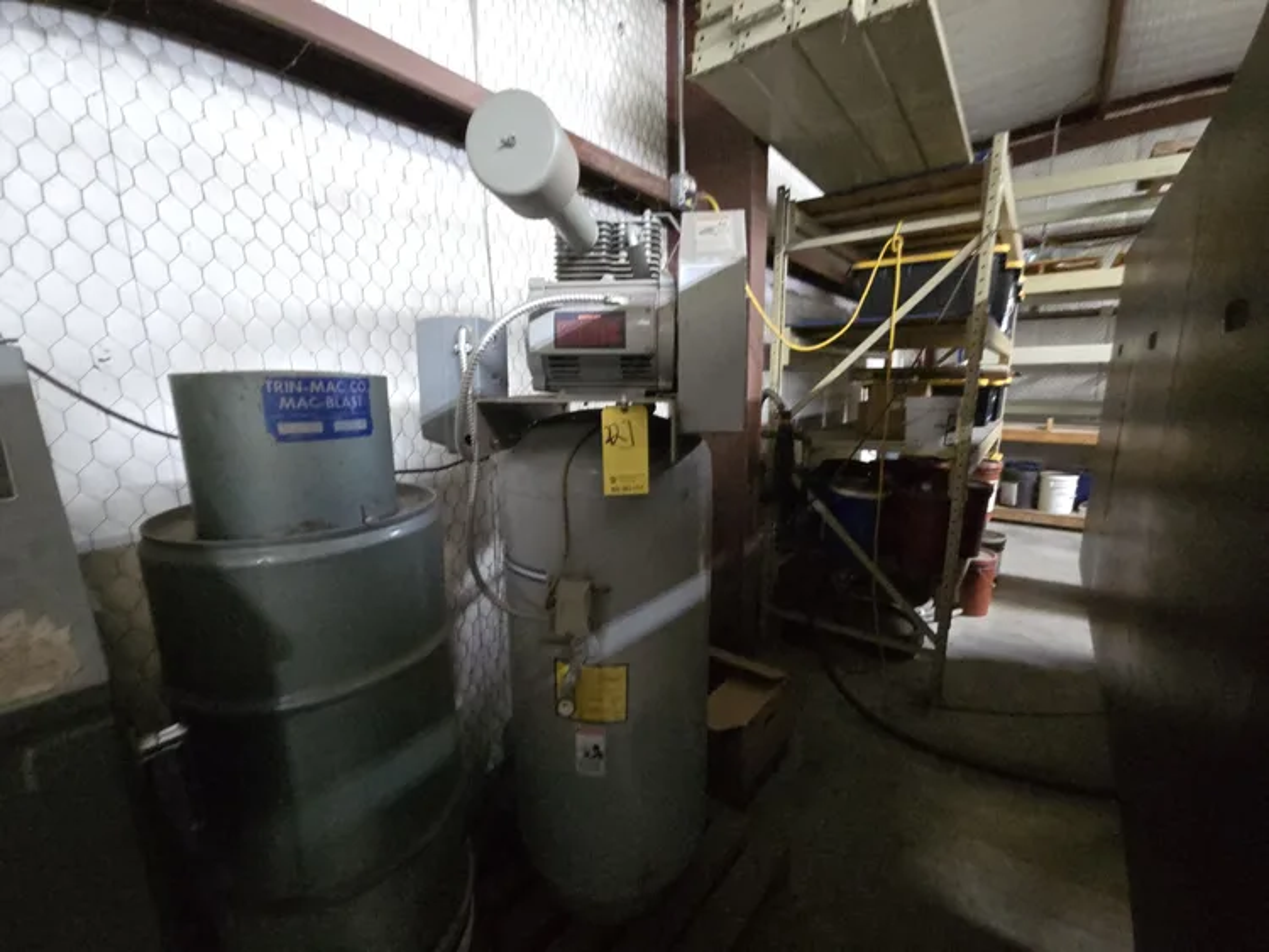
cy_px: 476
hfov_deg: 106.2
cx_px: 634
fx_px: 477
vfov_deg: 89.9
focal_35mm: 13
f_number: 2.2
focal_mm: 2.2
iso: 1250
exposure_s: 1/24
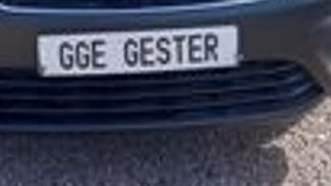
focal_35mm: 53
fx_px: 465
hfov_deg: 38.6
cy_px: -39
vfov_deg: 21.0
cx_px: 102
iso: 25
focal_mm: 4.6
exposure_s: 1/143
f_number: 2
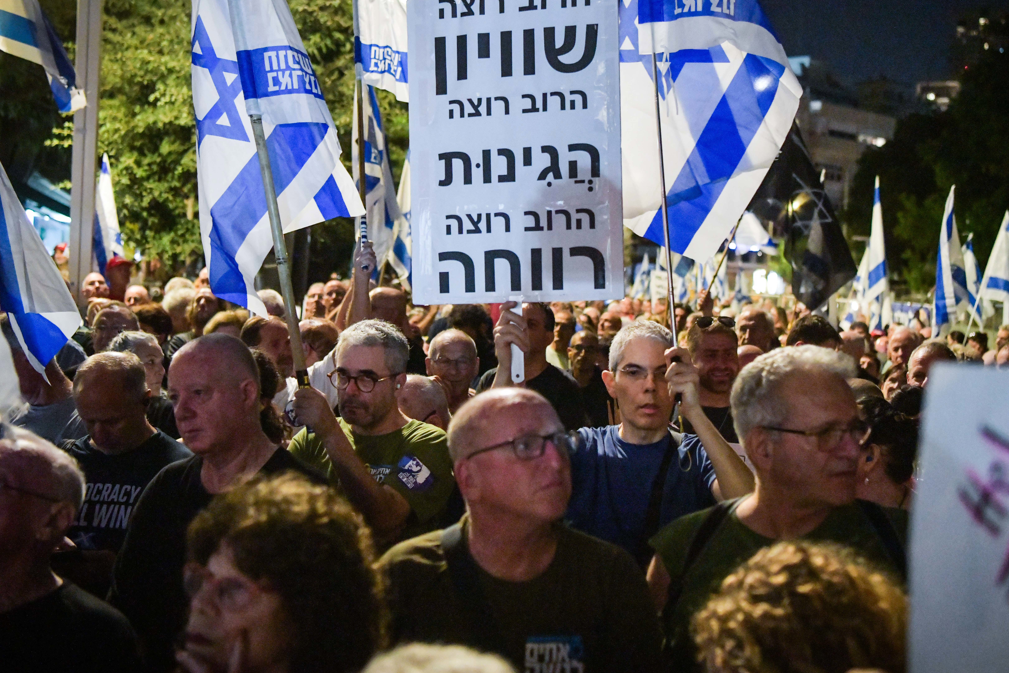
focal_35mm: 51
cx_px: 551
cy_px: 313
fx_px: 1429
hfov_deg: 38.8
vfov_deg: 26.5
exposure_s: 1/200
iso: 6400
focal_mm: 40
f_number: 2.8
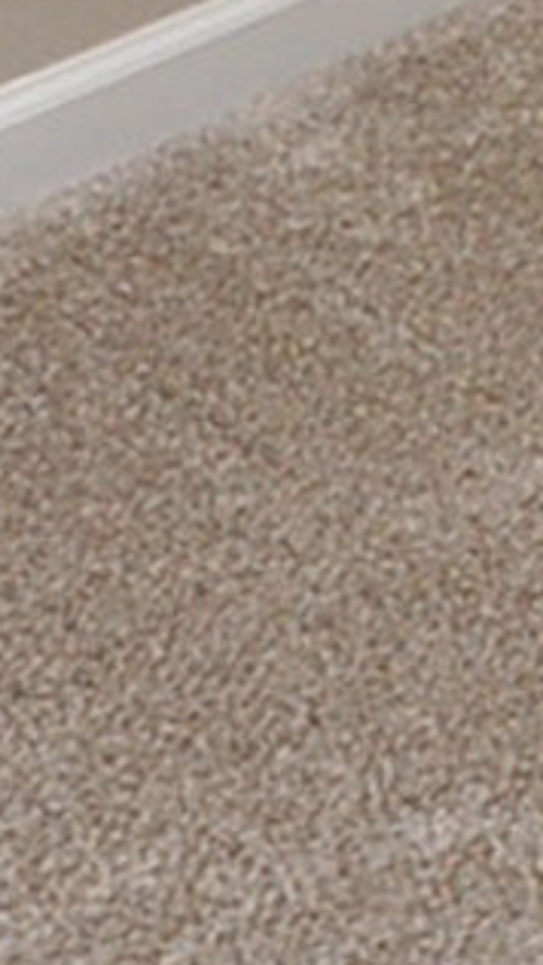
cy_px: -1548
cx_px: 994
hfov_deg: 8.1
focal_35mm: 144
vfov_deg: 11.5
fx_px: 3682
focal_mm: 10
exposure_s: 1/50
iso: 200
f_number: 5
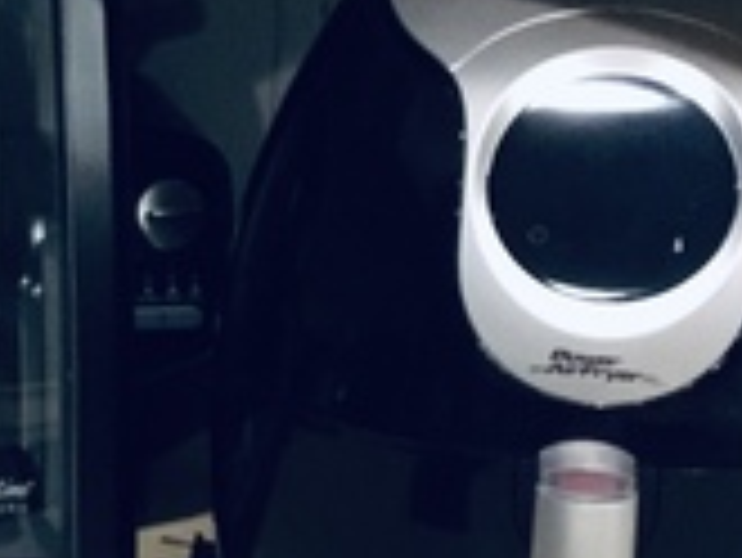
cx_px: -238
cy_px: 333
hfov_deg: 14.5
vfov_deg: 11.4
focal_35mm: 130
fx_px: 2789
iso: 250
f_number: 2.4
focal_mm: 3.3
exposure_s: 1/15
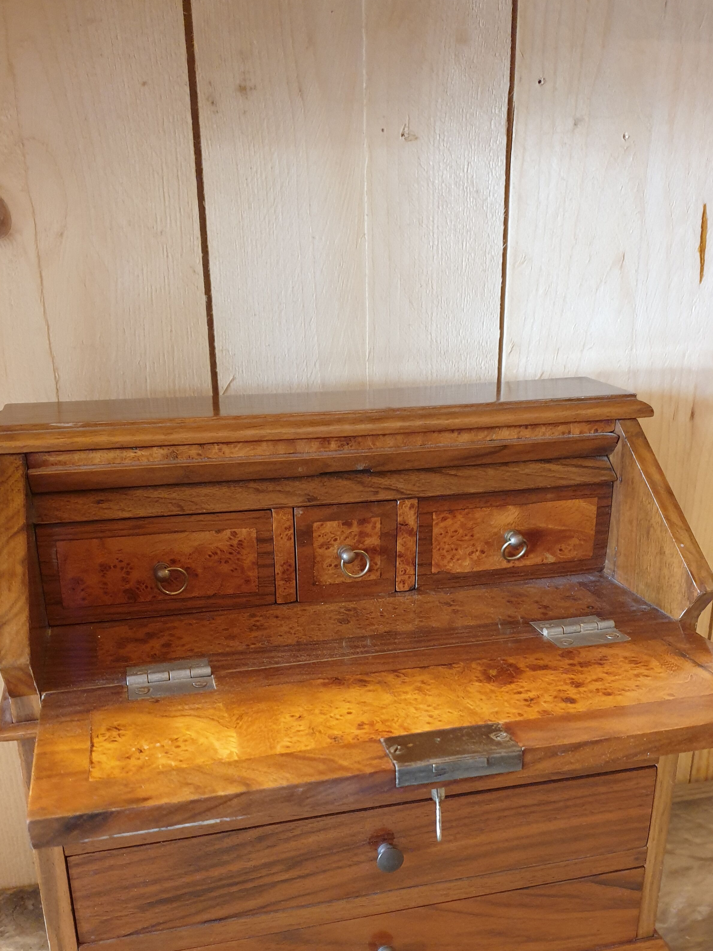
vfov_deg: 54.8
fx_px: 906
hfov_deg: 42.9
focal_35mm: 33
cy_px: 590
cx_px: 371
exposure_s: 1/20
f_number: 1.5
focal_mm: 4.3
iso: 320
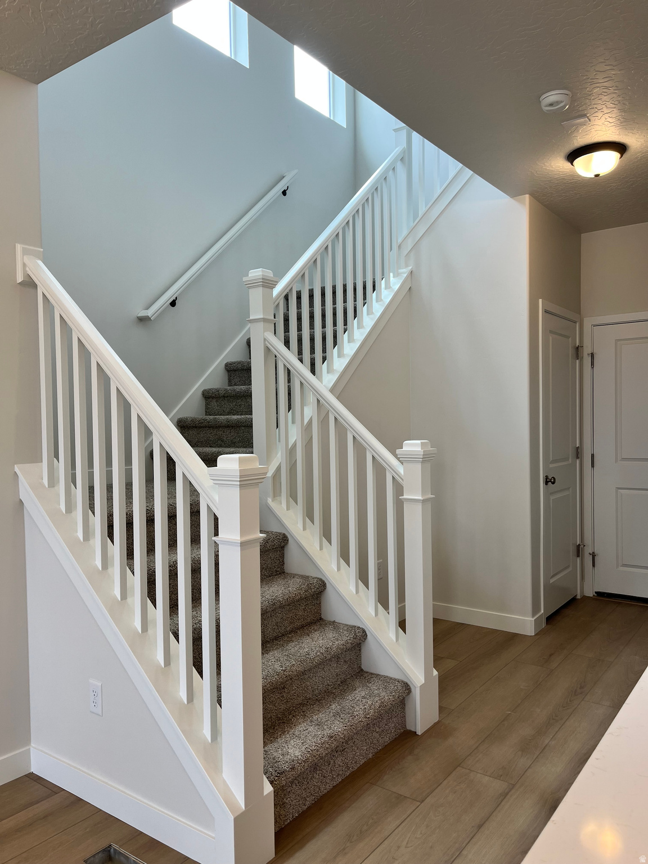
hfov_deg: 53.1
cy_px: 432
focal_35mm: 26
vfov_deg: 67.3
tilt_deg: -1.2
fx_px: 649
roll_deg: +3.3
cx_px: 324
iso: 32
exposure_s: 1/122
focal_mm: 5.1
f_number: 1.6
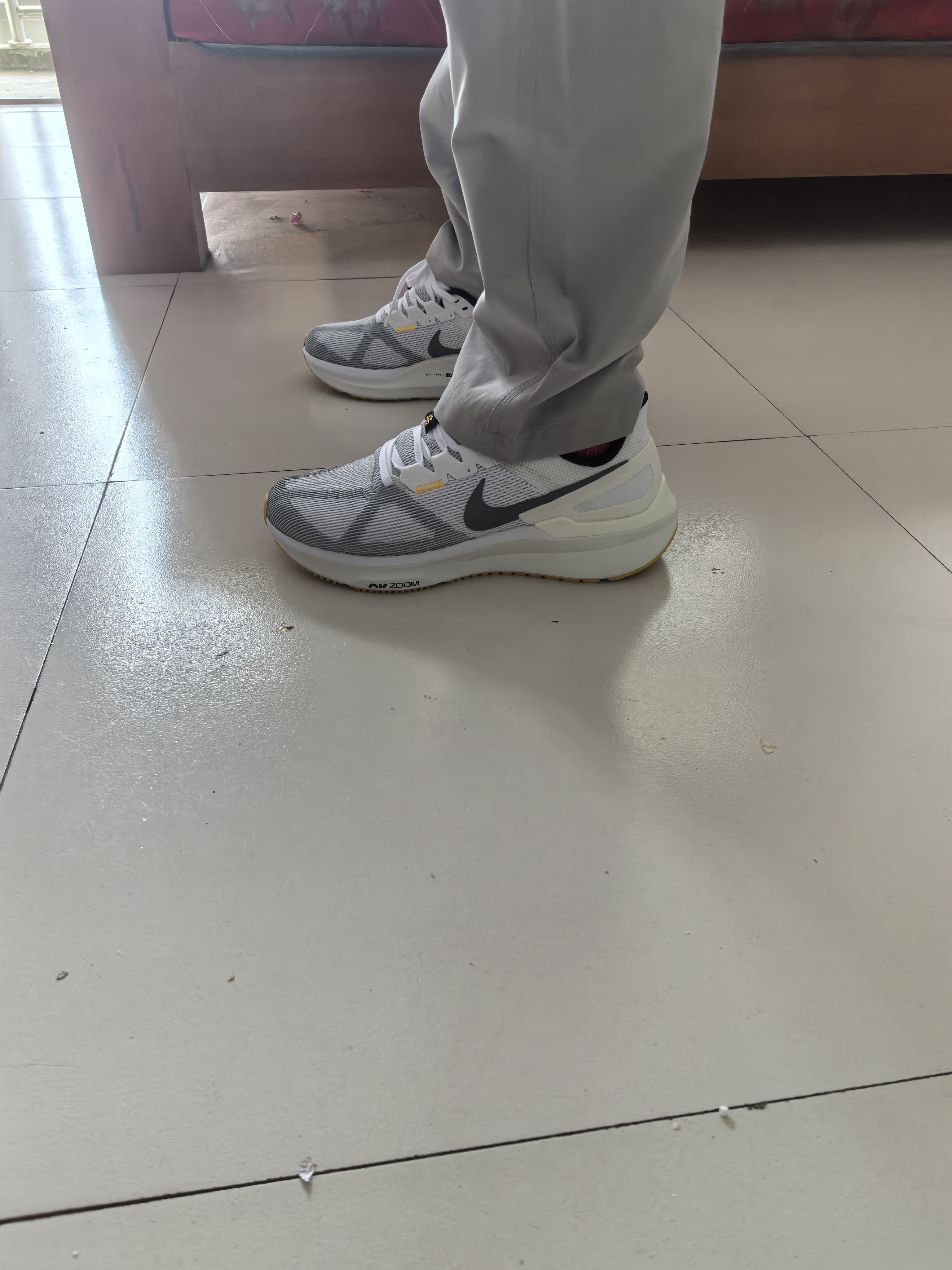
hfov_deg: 51.4
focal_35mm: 27
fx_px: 990
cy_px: 635
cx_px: 476
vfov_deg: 65.3
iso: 200
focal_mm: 5.75
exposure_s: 1/120
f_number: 2
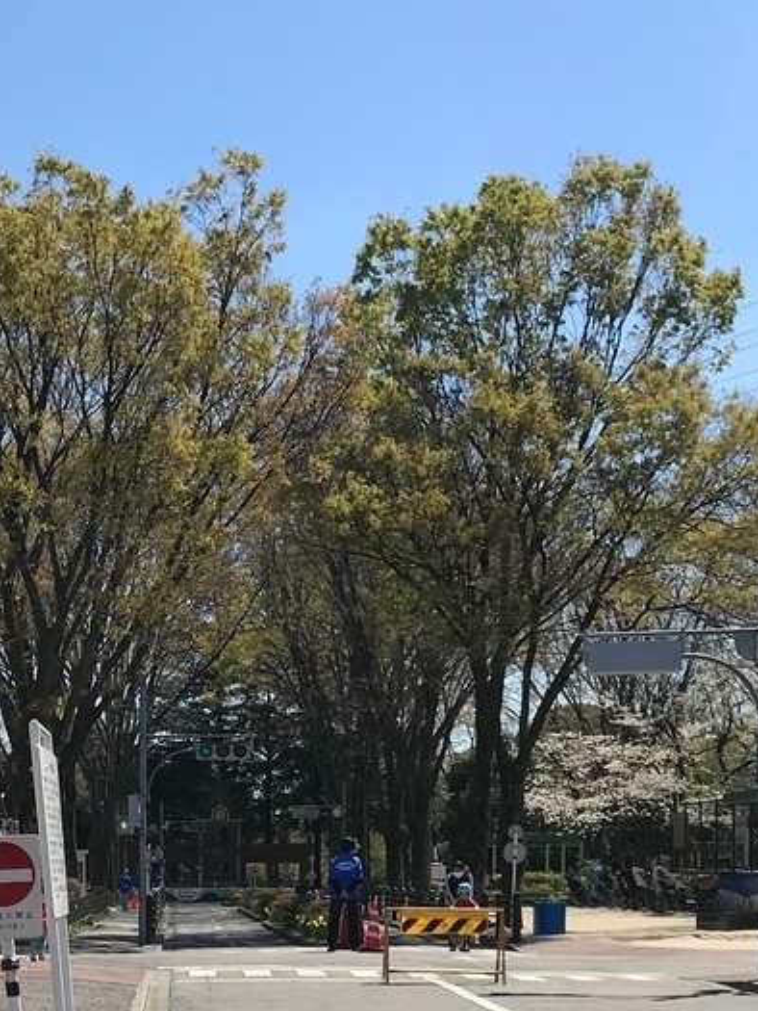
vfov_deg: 28.3
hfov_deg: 22.6
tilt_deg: -3.4
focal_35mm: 64
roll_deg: -0.5
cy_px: 1028
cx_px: 154
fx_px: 1868
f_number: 1.8
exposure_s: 1/2128
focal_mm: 3.99
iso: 20
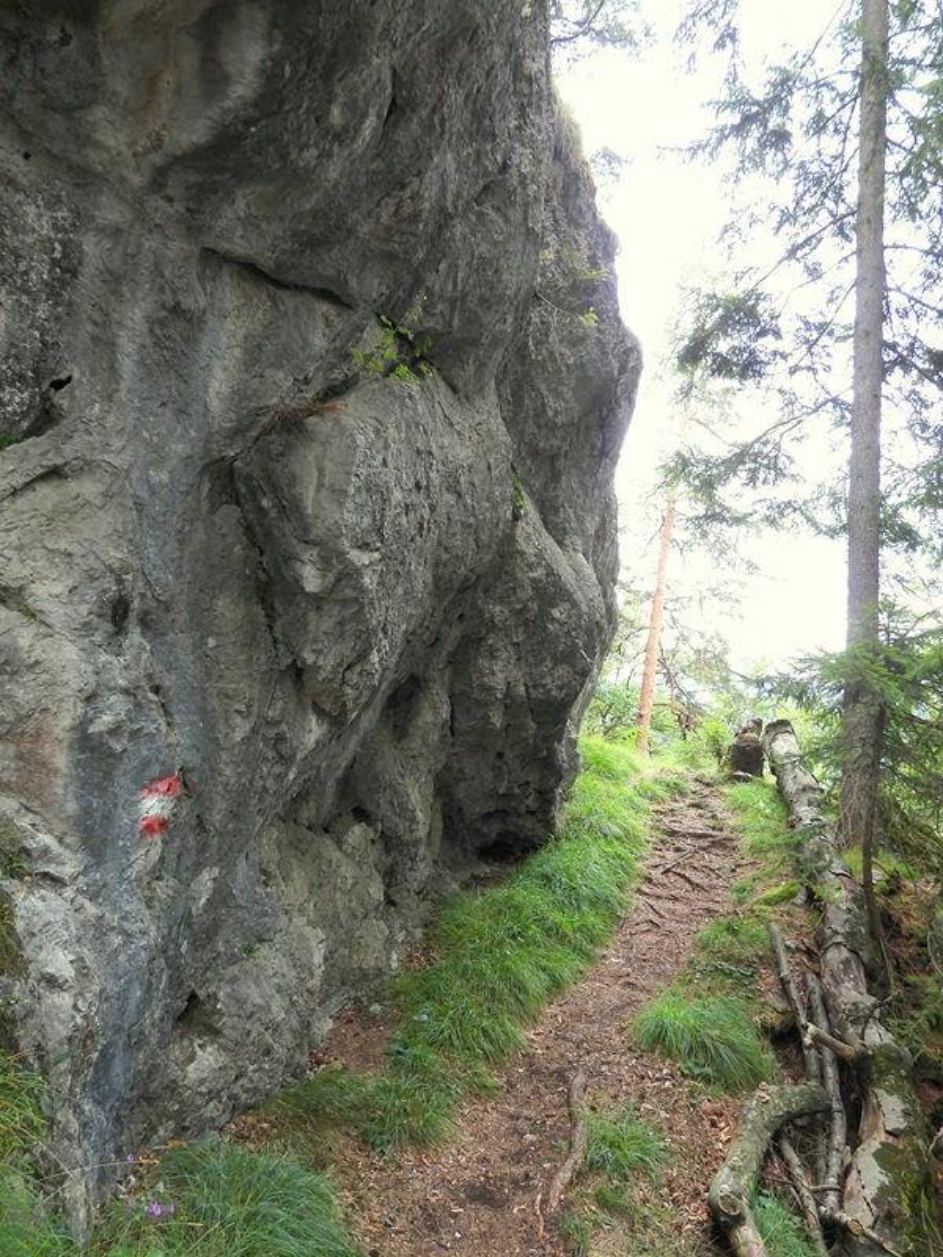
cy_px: 628
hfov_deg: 56.8
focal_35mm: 24
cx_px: 472
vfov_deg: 71.6
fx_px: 872
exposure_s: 1/100
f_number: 2.8
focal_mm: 4.3
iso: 100
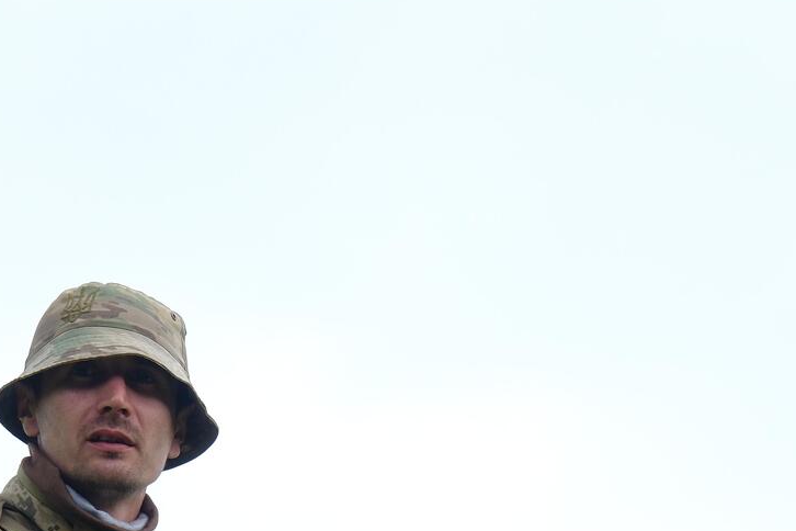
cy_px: 625
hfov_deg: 7.1
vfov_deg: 4.7
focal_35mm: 290
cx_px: 253
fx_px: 6412
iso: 160
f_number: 5
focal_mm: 78.1
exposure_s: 1/125
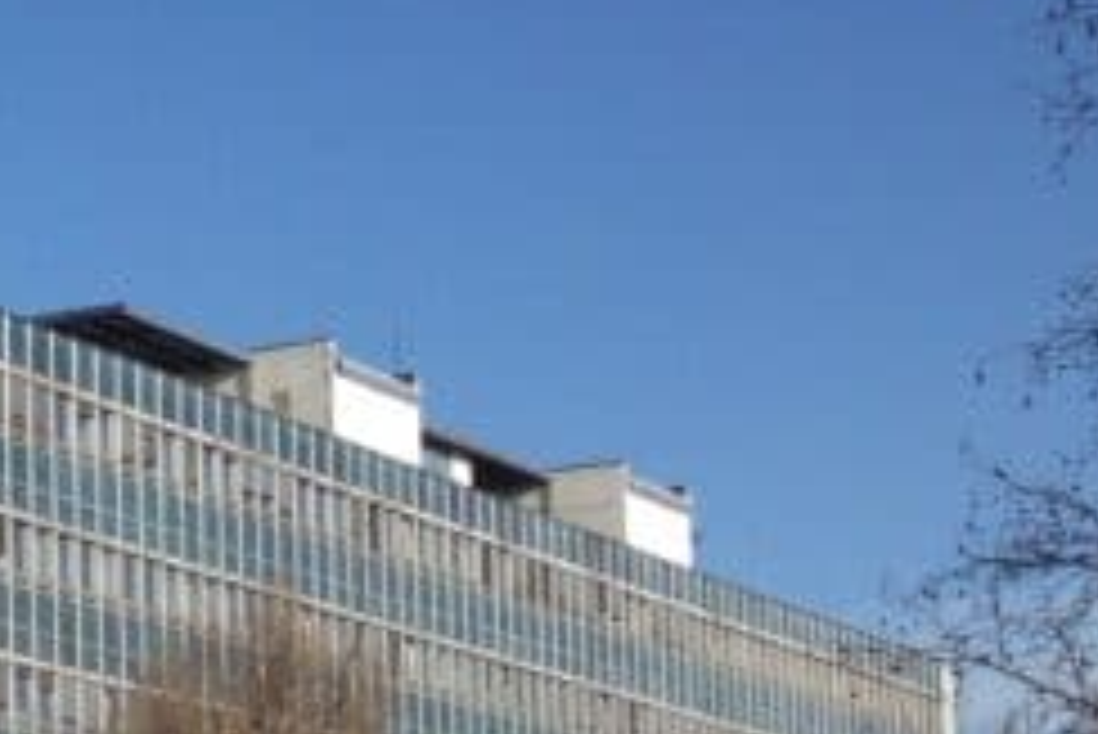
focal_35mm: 135
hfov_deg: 13.9
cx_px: -734
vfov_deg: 10.0
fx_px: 4120
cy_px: 847
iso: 64
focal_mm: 4.12
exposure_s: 1/1506
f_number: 2.4
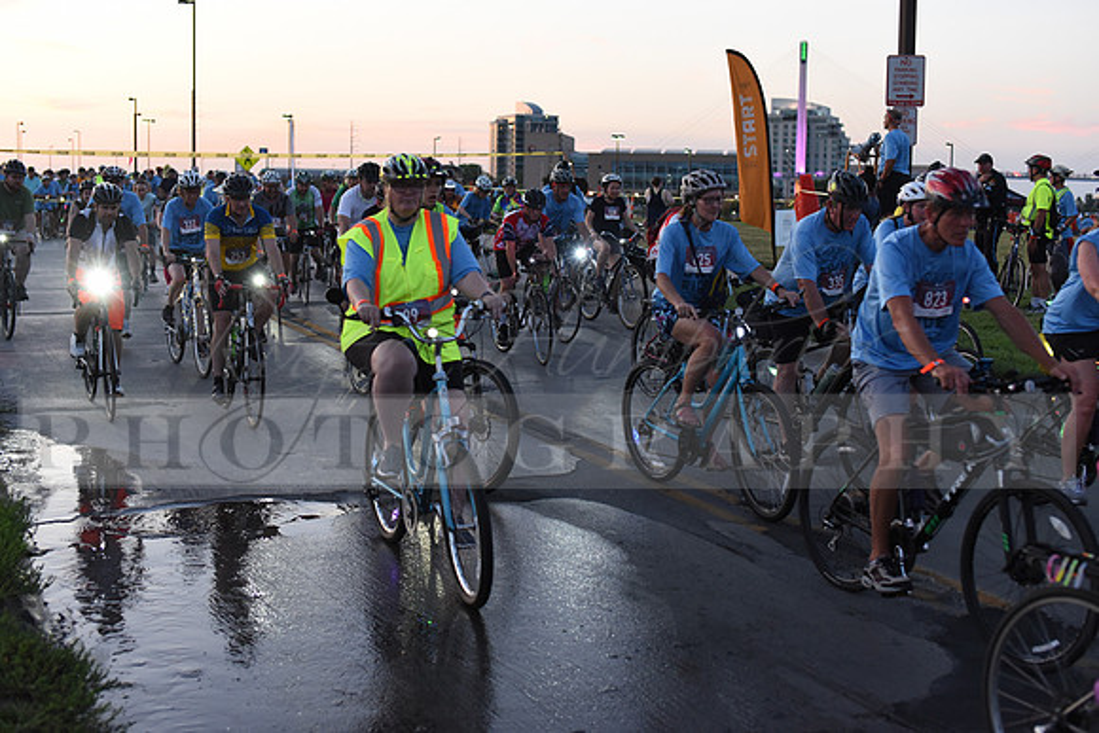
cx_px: 550
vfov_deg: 27.0
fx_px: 1527
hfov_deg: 39.6
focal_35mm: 50
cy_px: 366
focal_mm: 50
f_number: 3.2
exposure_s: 1/400
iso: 2500
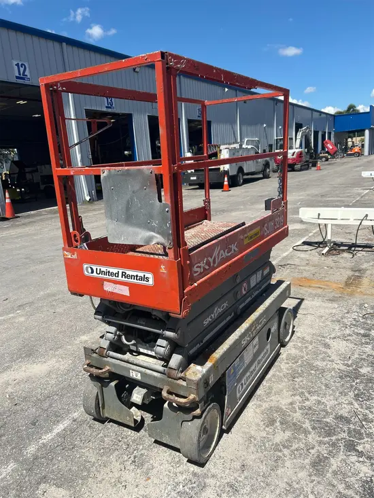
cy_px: 249
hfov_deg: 53.1
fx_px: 374
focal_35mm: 26
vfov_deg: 67.3
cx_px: 187
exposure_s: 1/4831
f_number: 1.5
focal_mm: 5.7
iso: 50
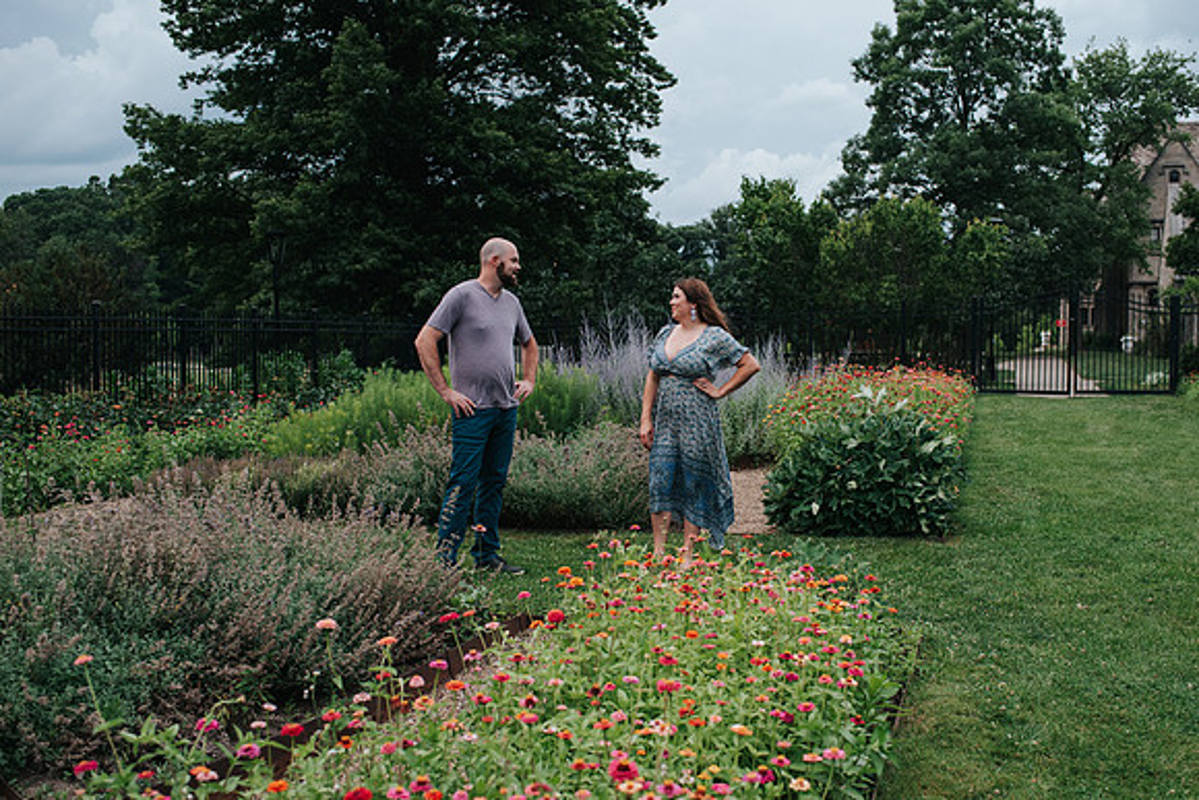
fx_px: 1341
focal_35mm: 40
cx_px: 669
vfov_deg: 33.2
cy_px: 433
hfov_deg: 48.1
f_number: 2.8
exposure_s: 1/640
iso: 800
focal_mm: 35
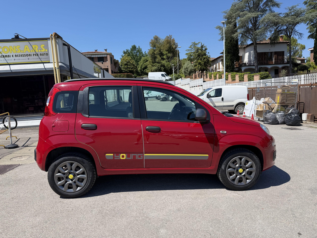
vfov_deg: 56.8
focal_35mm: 24
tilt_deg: -5.8
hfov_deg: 71.6
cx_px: 158
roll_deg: +3.4
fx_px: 220
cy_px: 119
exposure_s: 1/3425
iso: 80
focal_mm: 6.76
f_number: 1.78
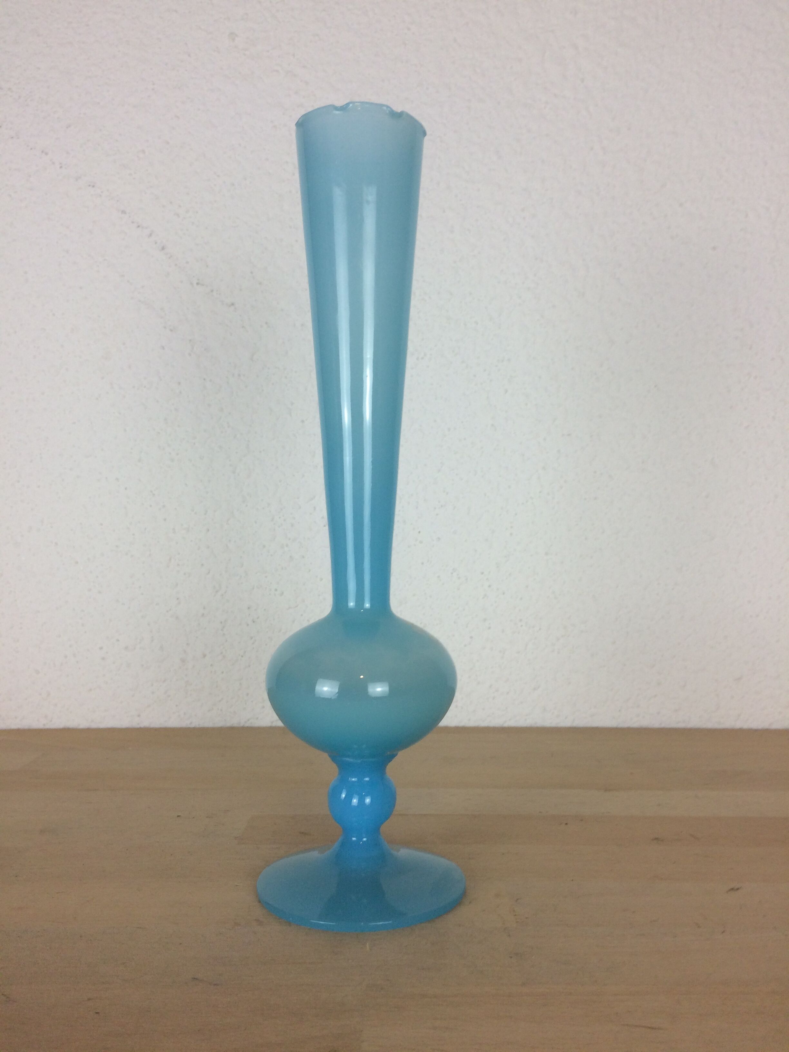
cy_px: 526
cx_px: 394
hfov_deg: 48.2
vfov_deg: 61.7
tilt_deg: +1.3
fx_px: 881
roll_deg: +2.0
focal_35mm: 29
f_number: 2.2
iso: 50
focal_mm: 4.15
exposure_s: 1/100
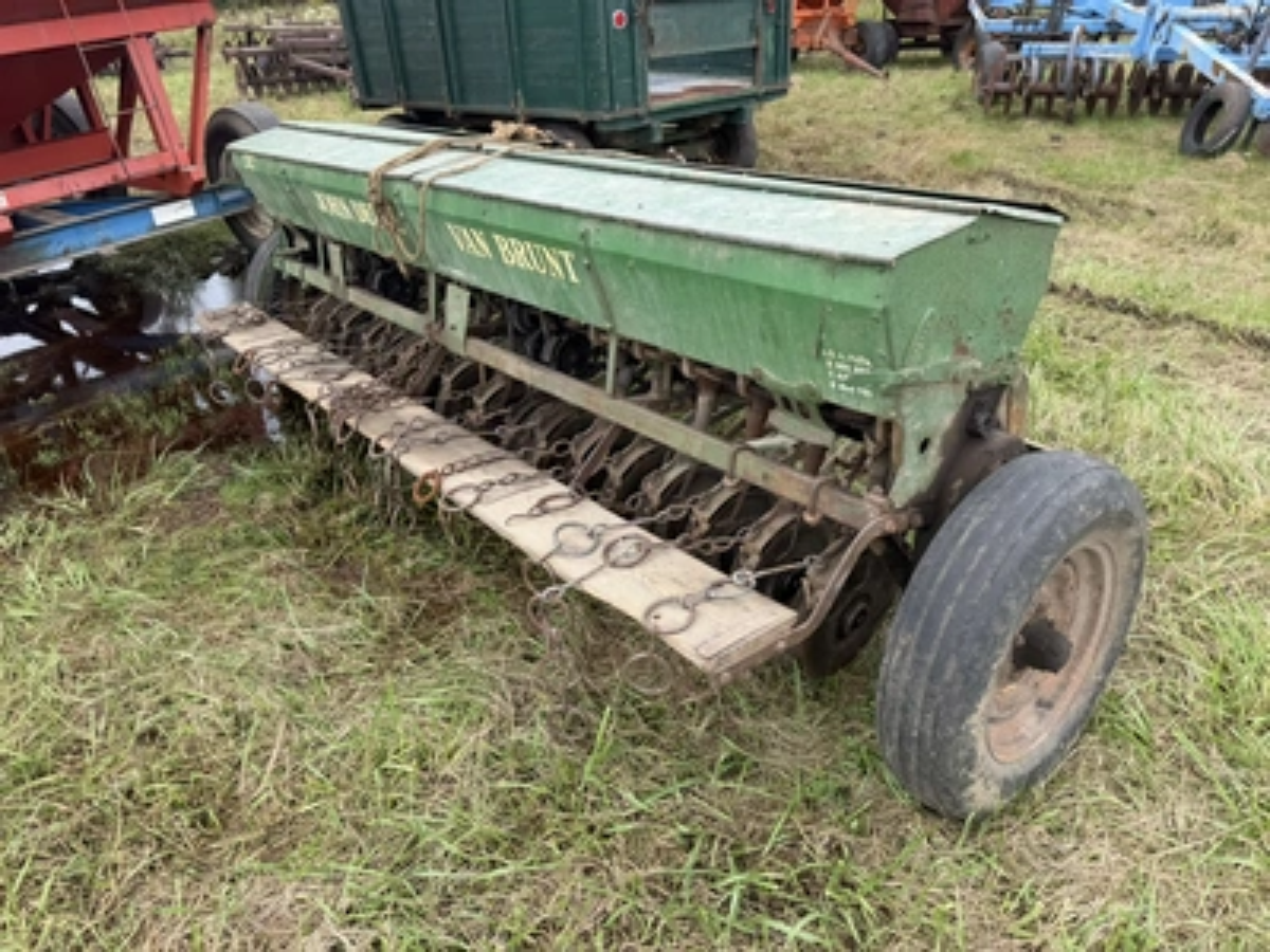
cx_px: 635
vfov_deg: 56.8
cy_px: 476
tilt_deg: -29.3
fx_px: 881
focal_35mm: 24
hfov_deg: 71.6
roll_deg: +2.1
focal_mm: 6.76
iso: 80
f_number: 1.78
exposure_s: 1/1032
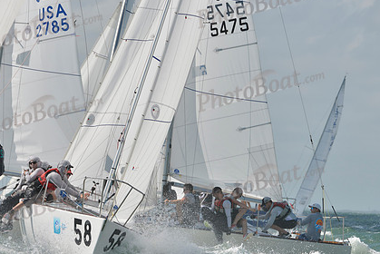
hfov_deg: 5.1
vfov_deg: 3.4
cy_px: 148
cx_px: 151
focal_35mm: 401
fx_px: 4236
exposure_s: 1/1250
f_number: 9
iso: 280
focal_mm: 290
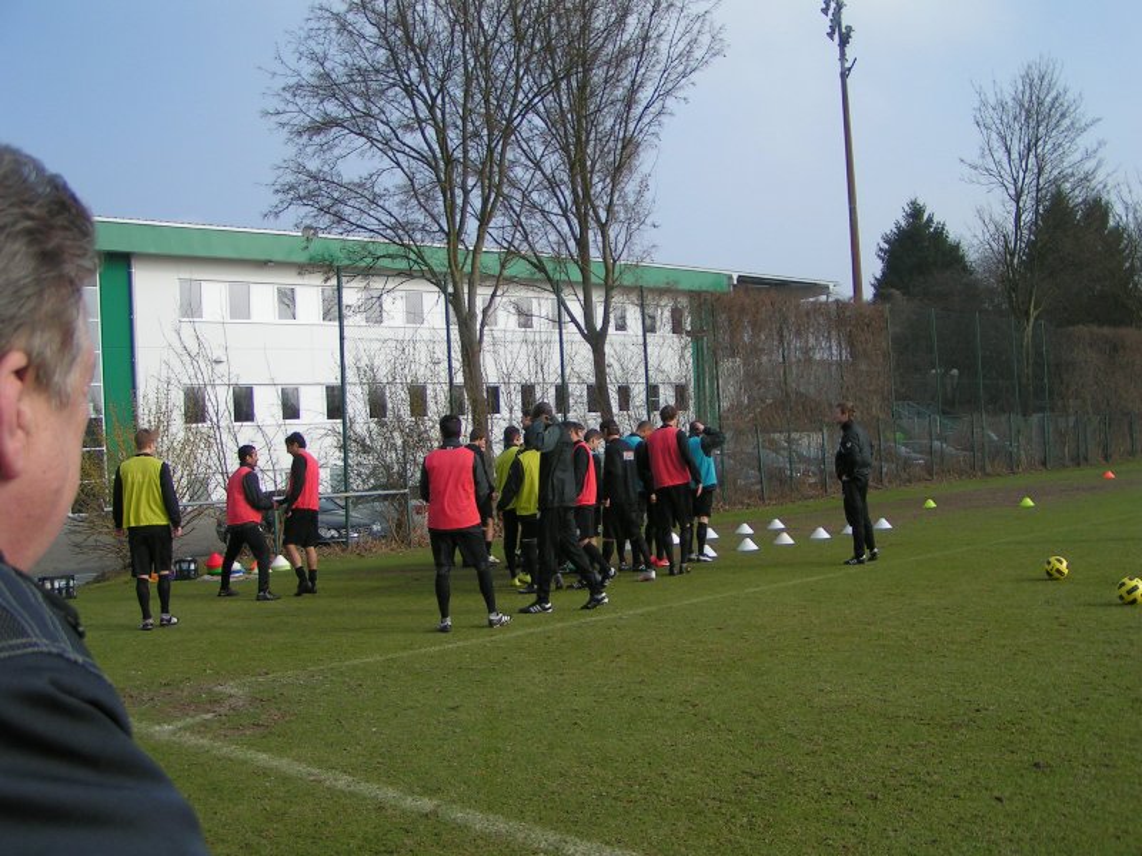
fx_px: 1254
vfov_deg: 37.7
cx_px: 571
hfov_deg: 49.0
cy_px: 428
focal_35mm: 38
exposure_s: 1/1000
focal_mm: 5.8
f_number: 3.2
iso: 50
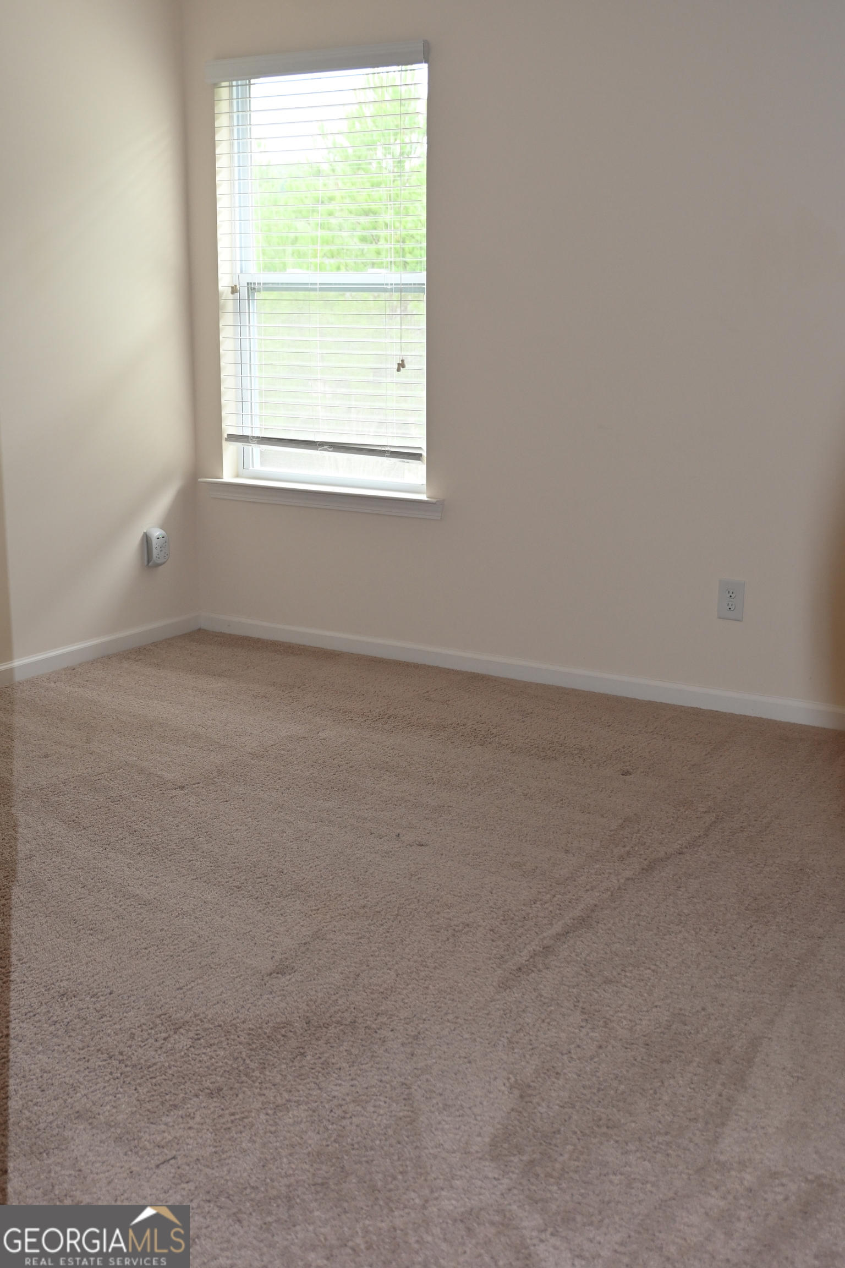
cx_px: 422
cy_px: 634
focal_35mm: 42
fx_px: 1479
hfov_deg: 31.9
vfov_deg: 46.4
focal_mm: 28
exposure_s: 1/125
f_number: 2.8
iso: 400
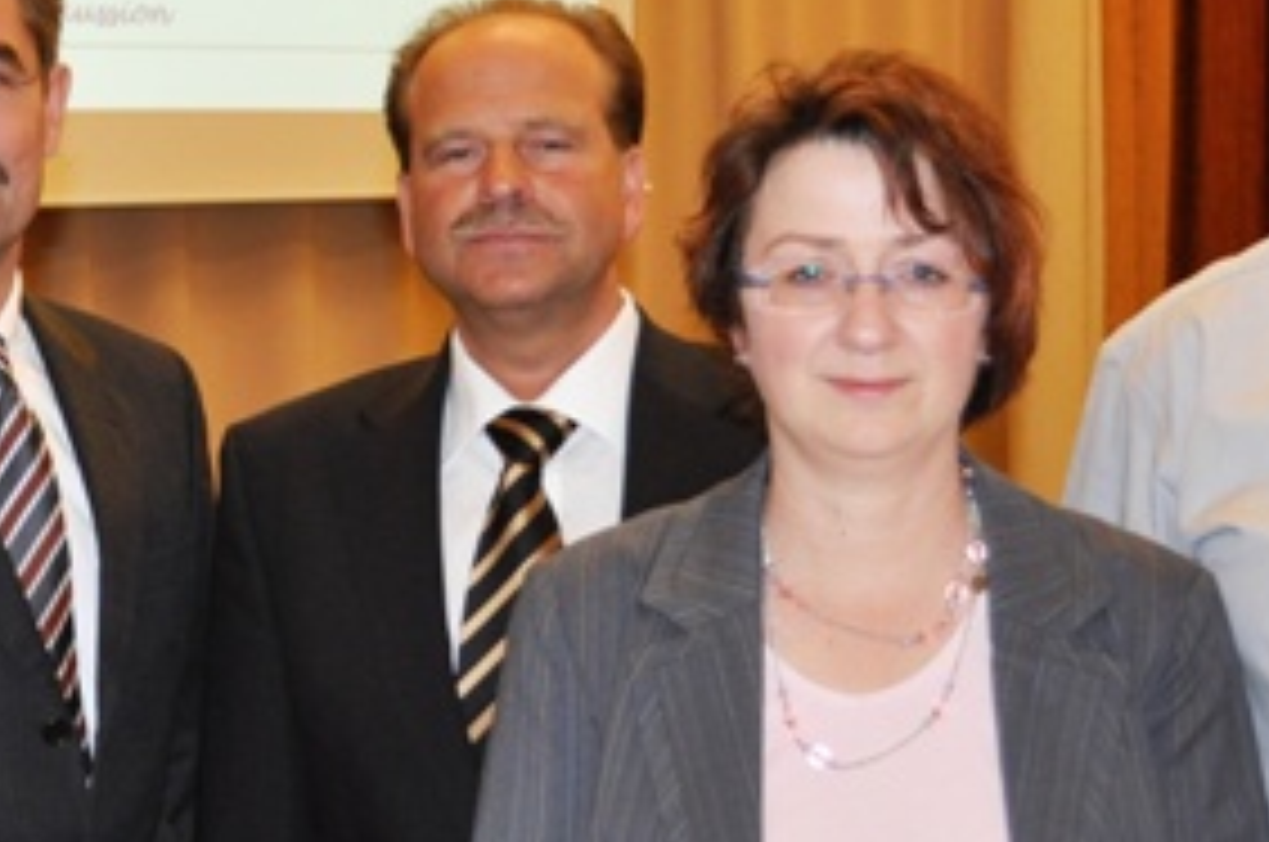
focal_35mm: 102
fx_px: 3589
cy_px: 507
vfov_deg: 13.4
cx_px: 184
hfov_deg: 19.8
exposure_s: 1/60
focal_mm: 24
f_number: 4
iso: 800
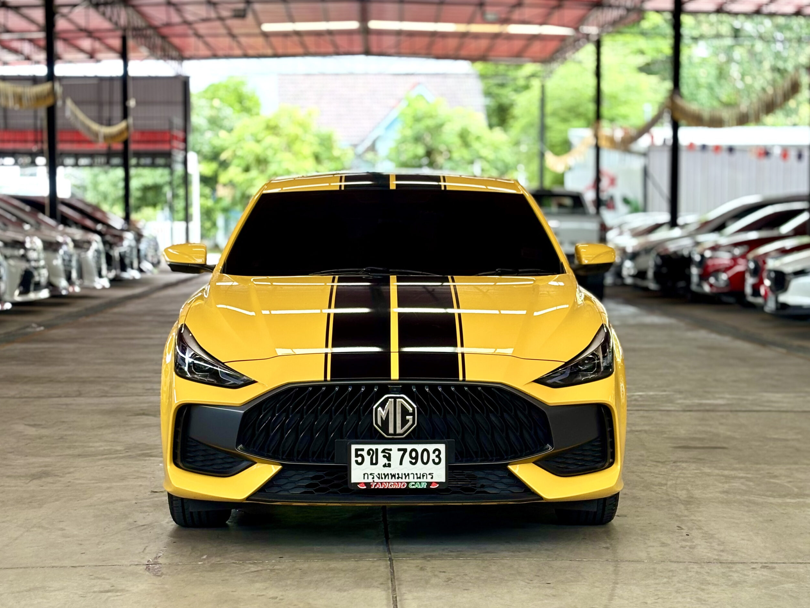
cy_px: 308
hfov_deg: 36.2
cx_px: 398
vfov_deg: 27.5
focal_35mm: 53
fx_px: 1240
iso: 50
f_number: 1.6
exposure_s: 1/107
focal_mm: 5.96
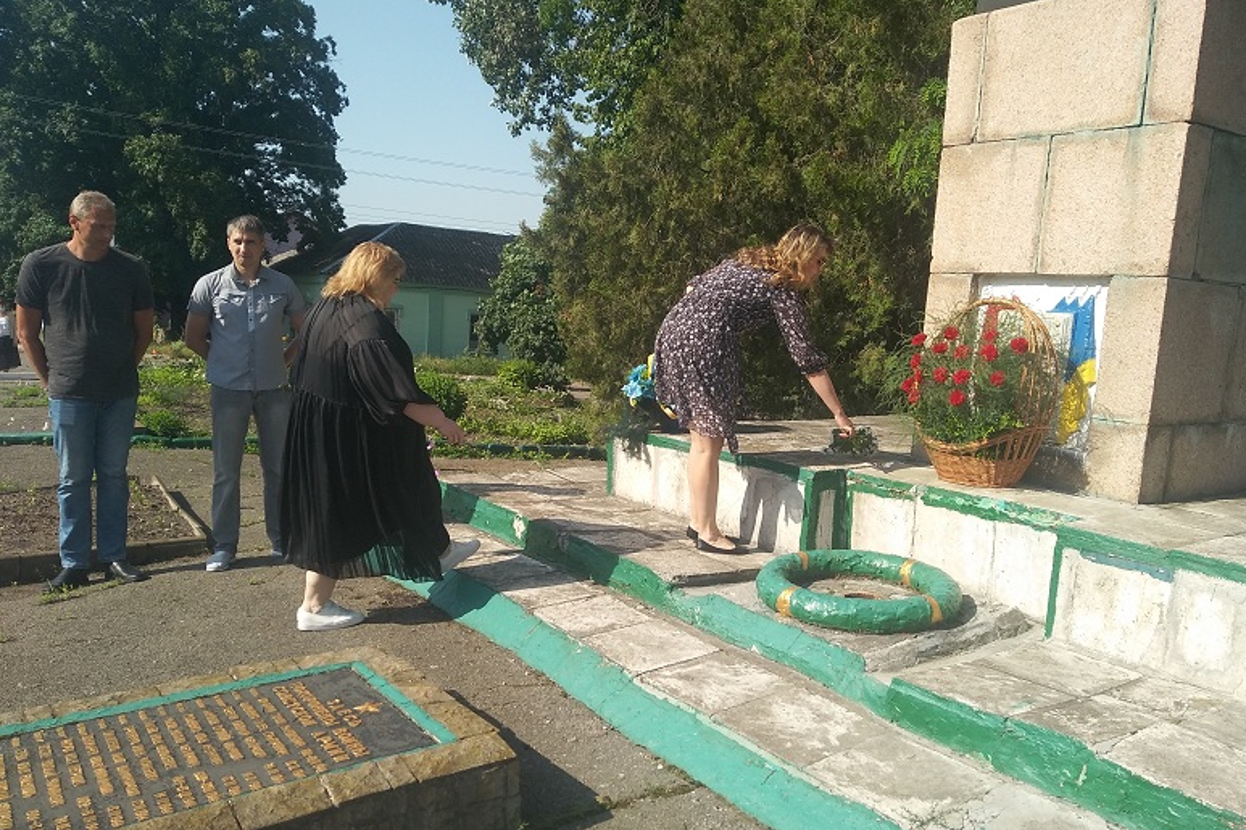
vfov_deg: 46.3
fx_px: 969
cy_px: 454
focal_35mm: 28
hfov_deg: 65.5
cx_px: 642
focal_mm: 3.82
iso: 100
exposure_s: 1/998
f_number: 2.2
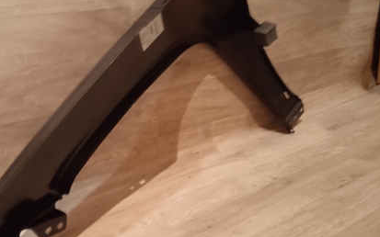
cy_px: 144
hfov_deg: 42.9
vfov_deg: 27.9
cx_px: 124
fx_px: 476
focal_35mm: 46
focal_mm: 3.43
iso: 962
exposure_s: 1/14.3
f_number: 2.2
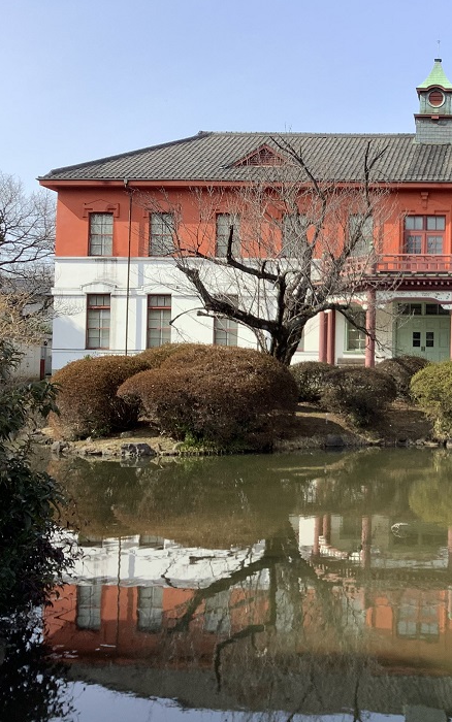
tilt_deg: +1.2
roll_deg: -1.4
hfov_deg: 26.3
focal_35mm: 46
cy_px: 345
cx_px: 469
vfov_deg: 43.5
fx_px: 906
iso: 25
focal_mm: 3.3
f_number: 2.4
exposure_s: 1/641
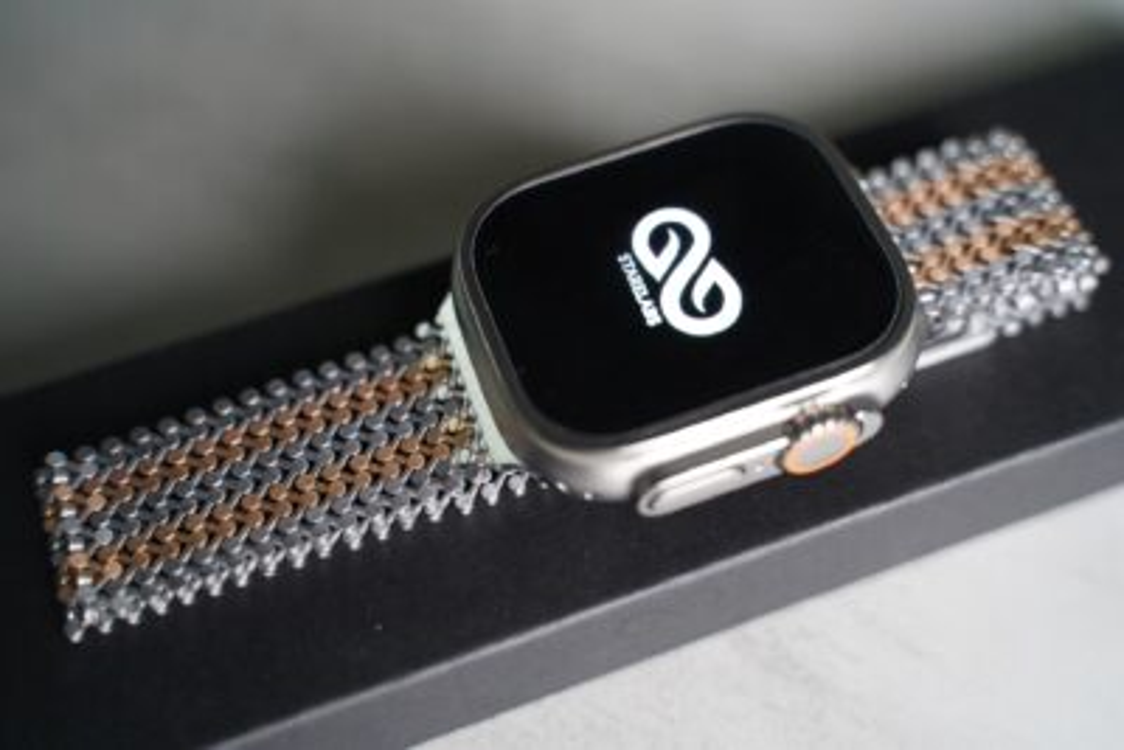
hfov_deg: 47.4
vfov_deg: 32.7
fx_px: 1281
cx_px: 562
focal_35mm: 41
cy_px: 375
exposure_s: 1/60
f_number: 3.2
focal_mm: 41
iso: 1600
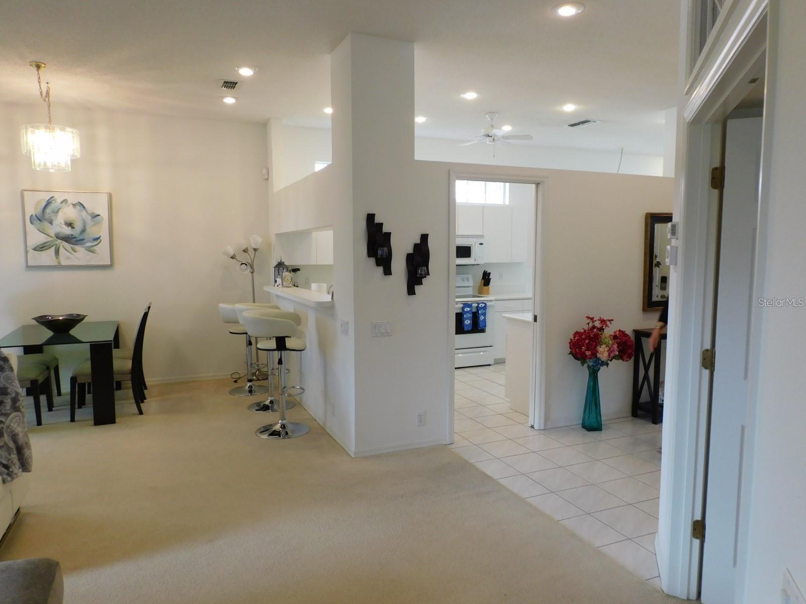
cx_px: 403
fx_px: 559
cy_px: 302
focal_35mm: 24
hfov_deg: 71.6
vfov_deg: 56.8
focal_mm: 4.3
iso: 140
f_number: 3.3
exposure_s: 1/30
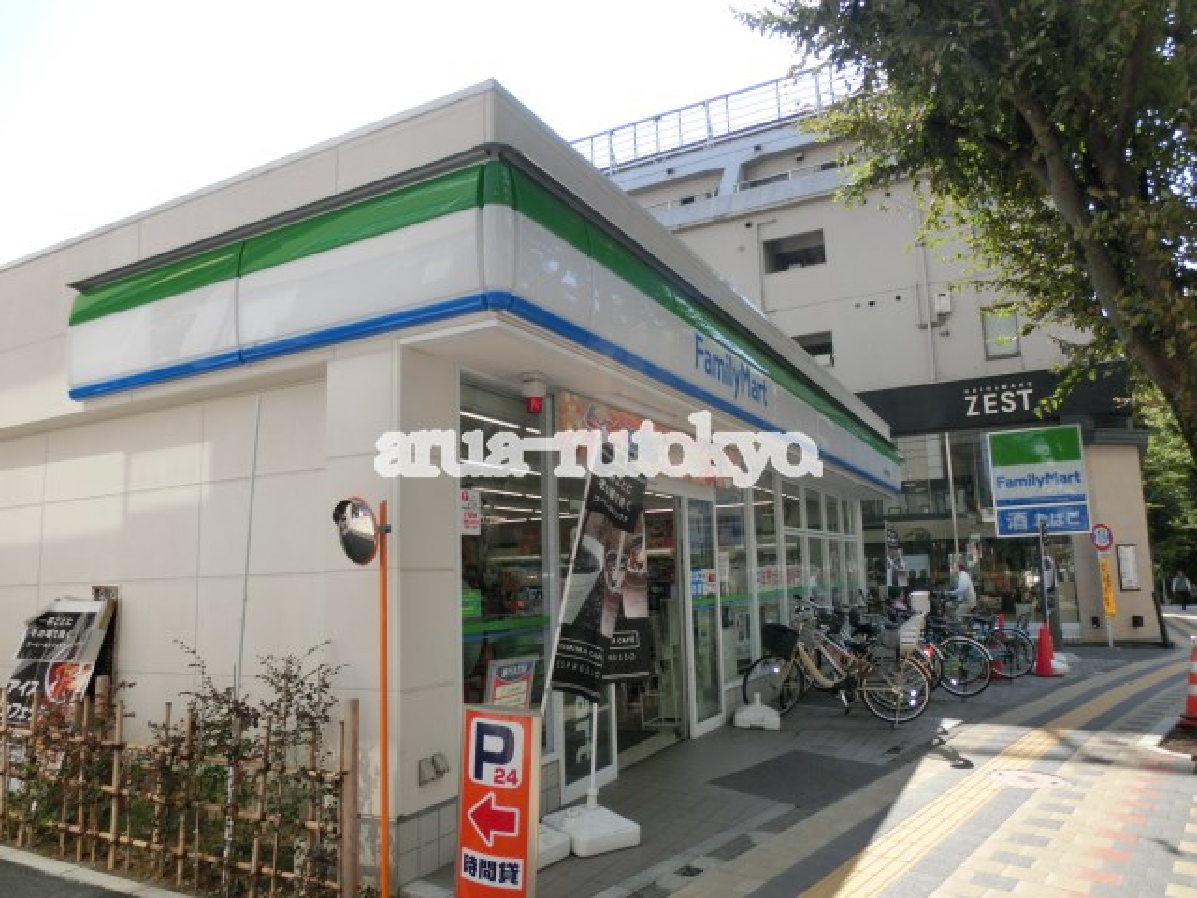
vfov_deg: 56.8
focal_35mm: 24
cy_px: 449
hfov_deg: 71.6
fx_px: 830
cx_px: 598
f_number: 3
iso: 80
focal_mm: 4.24
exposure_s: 1/500
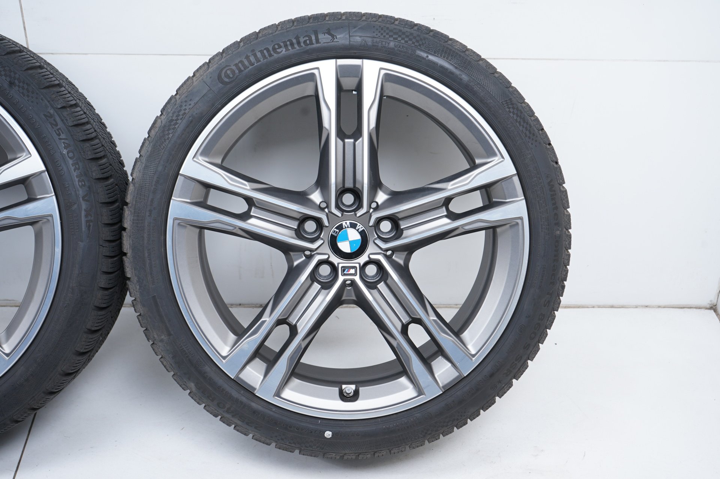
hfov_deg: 41.1
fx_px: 959
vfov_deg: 28.0
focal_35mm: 48
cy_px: 240
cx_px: 360
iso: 250
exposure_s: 1/125
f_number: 7.1
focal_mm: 48
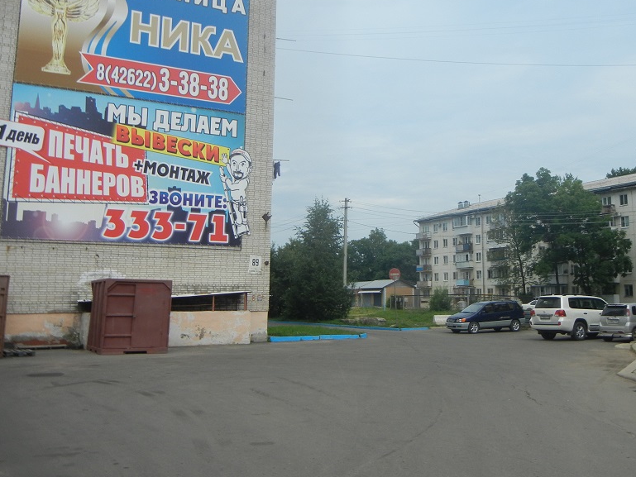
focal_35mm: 39
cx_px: 393
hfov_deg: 47.5
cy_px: 192
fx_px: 717
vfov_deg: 36.7
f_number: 7
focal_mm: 5.4
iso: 160
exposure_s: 1/510
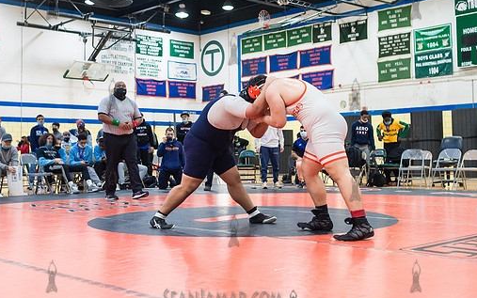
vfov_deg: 27.4
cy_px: 123
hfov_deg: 42.6
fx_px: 611
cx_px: 243
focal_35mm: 47
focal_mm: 35
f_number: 3.5
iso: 4000
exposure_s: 1/320
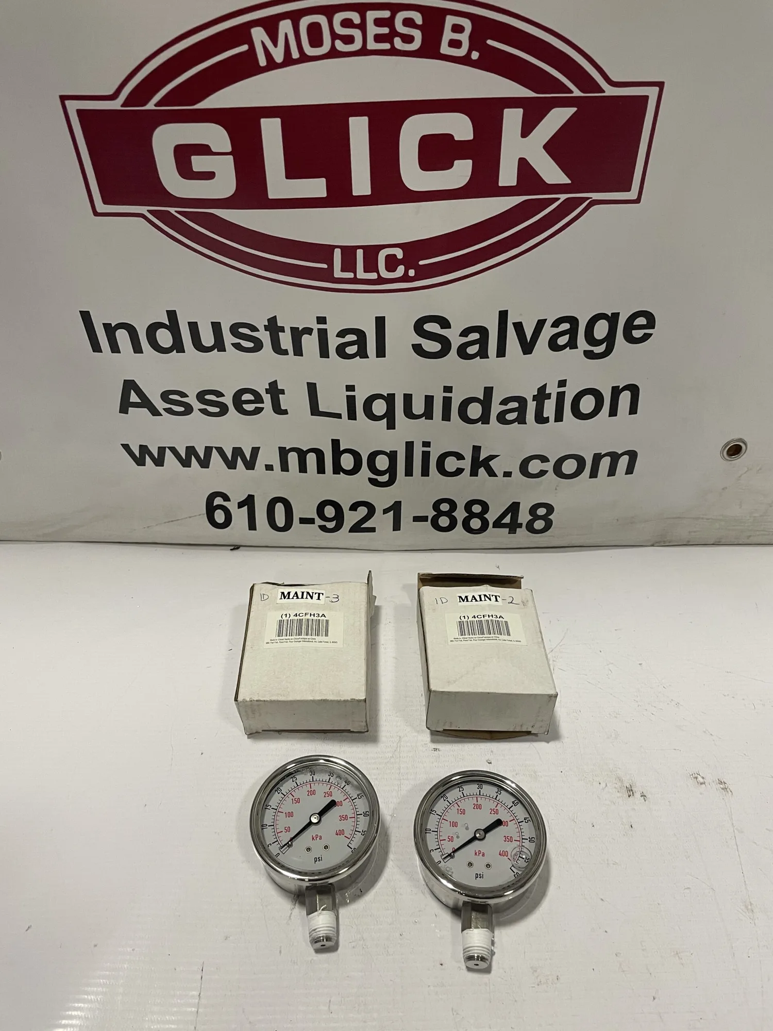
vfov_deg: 67.3
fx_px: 774
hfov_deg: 53.1
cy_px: 516
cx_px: 386
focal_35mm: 26
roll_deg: -1.1
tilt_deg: -43.3
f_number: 1.6
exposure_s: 1/60
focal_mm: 4.2
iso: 160
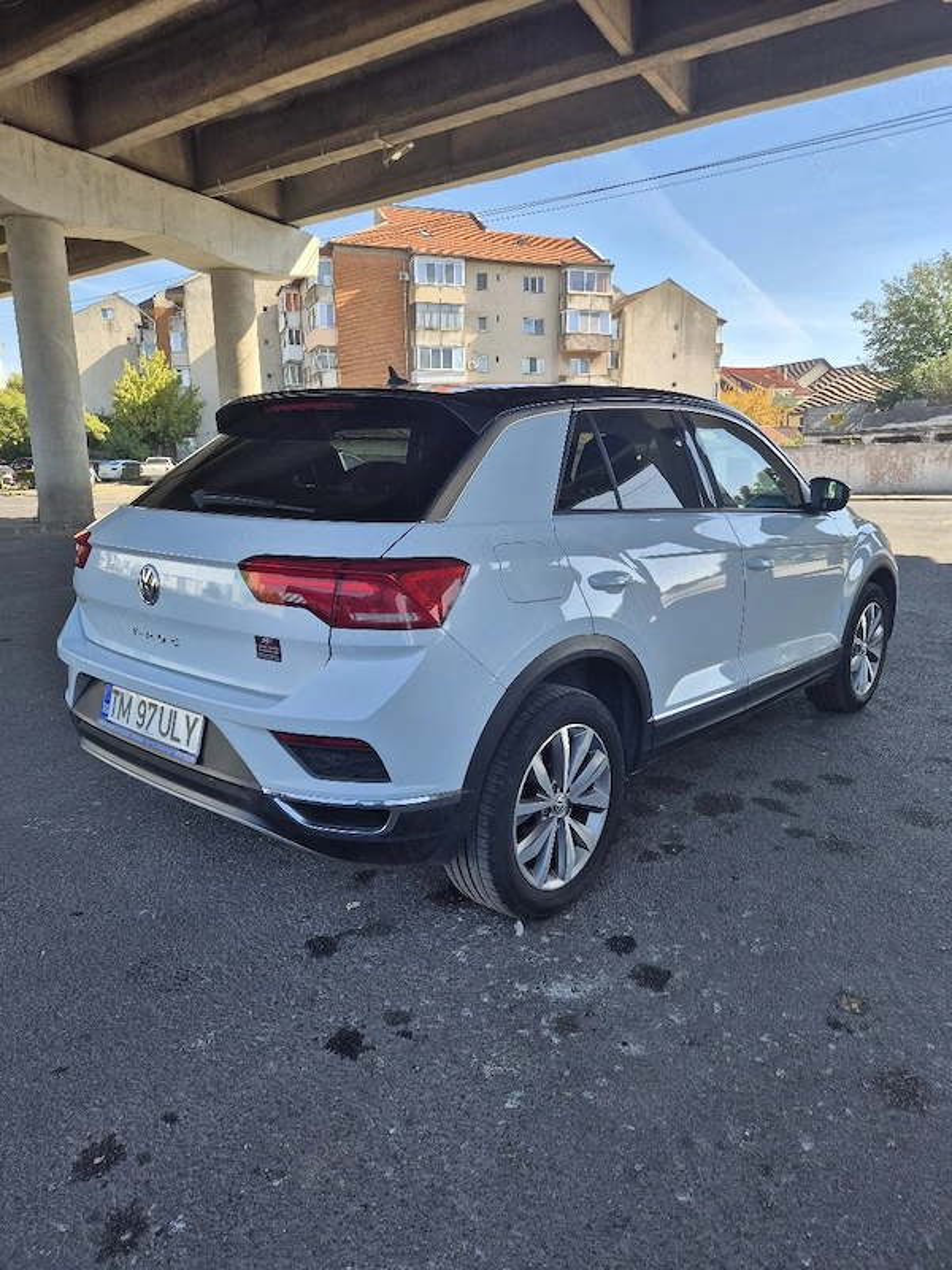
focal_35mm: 23
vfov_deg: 73.9
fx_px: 843
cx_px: 476
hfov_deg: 58.9
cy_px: 635
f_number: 1.8
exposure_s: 1/909
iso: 25
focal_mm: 5.4
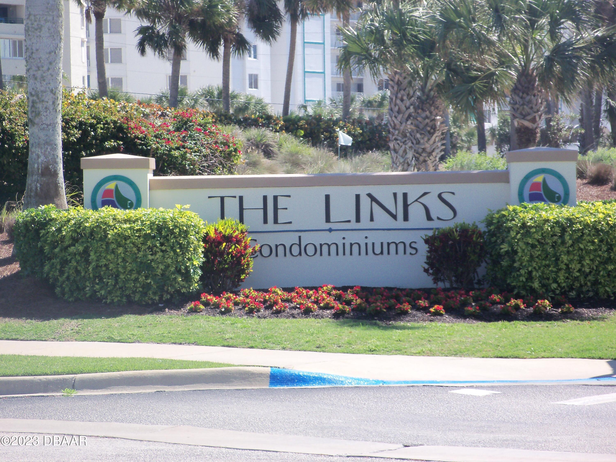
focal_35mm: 175
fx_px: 3114
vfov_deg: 8.5
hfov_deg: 11.3
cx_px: 308
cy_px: 231
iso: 64
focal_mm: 31.3
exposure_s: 1/250
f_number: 4.8
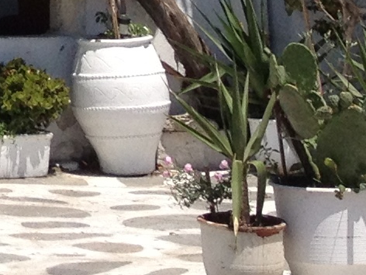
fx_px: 2559
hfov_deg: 7.3
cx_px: -732
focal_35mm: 242
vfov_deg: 5.8
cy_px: -458
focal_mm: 4.28
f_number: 2.4
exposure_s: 1/1905
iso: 50
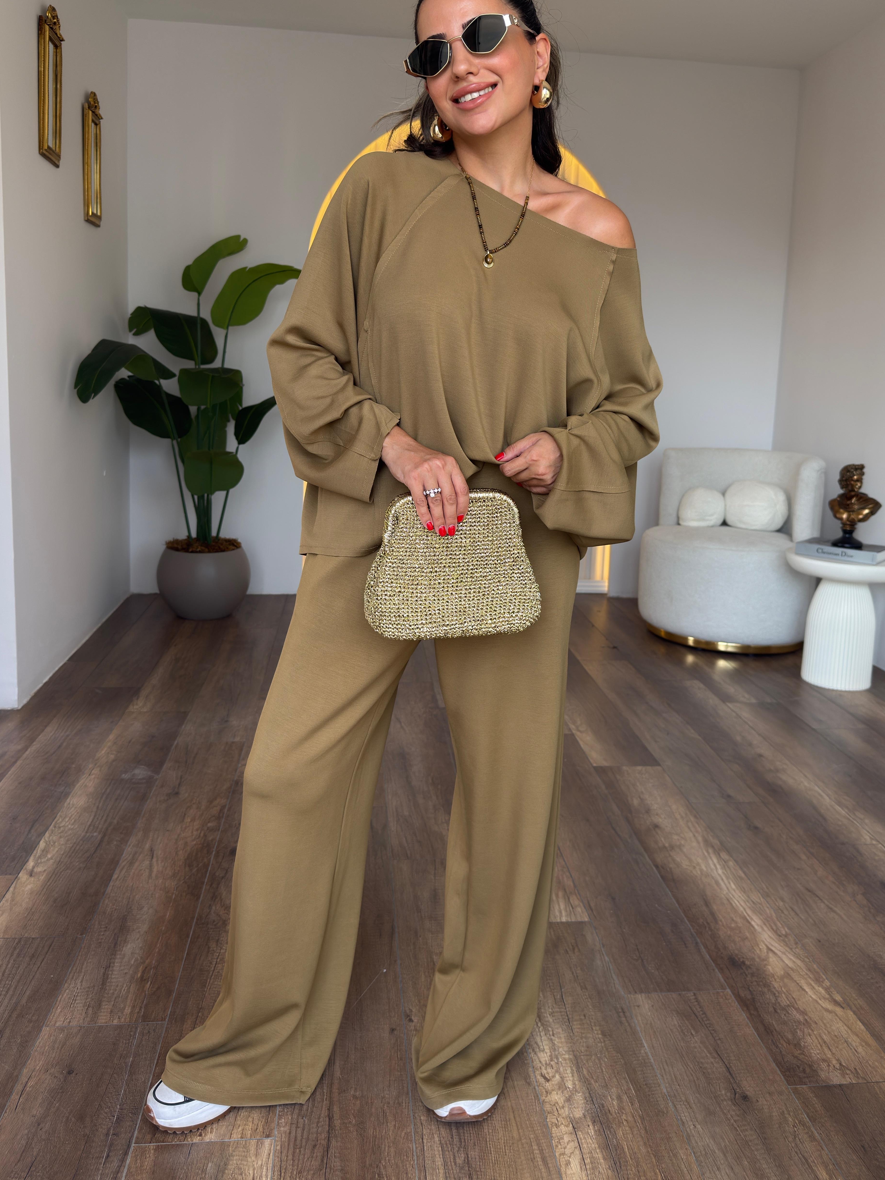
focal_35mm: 28
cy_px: 515
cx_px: 456
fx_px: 954
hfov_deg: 49.7
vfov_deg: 63.2
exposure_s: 1/210
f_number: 1.78
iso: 64
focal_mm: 6.76
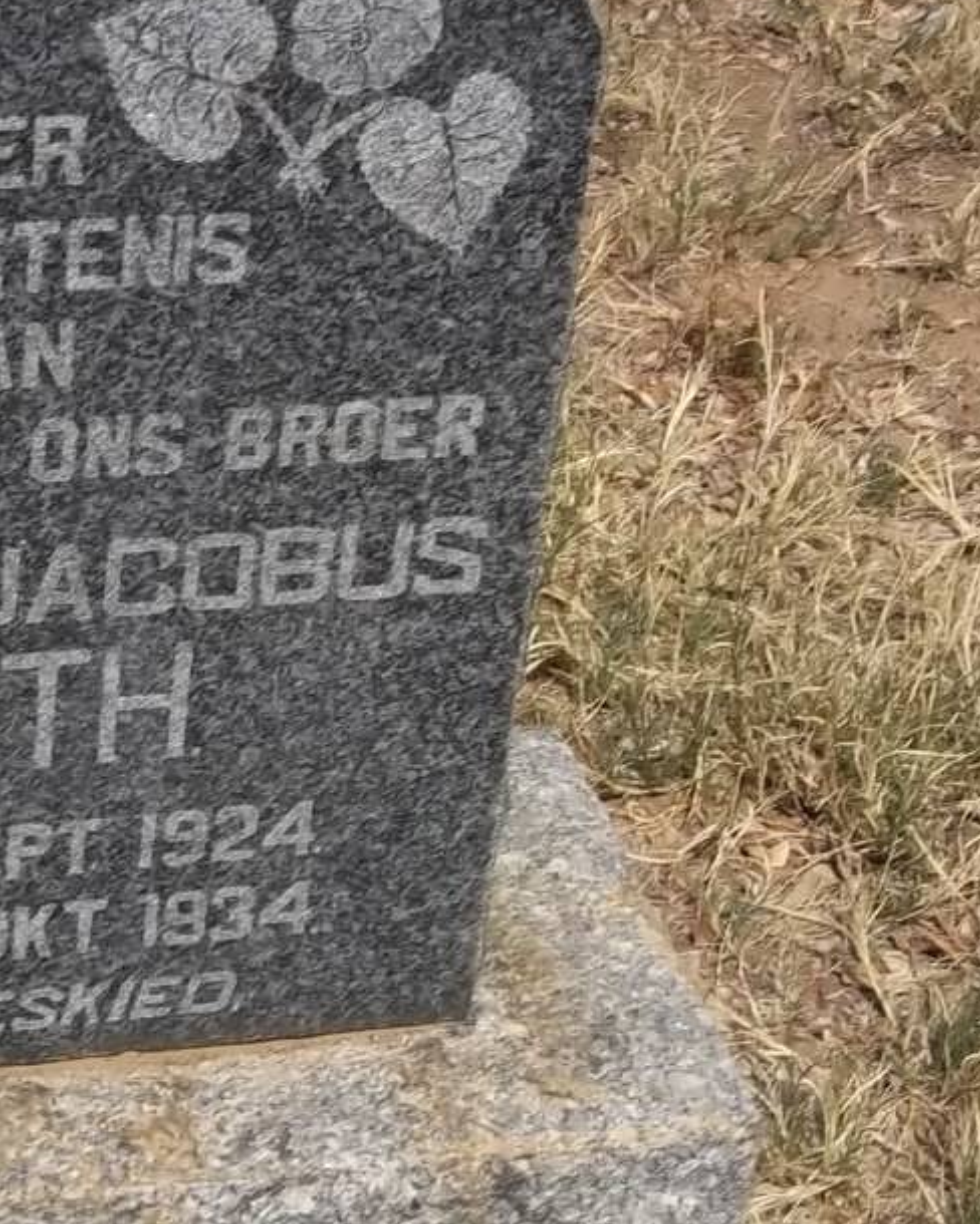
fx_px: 3481
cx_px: 108
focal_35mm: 96
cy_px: 716
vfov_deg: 19.9
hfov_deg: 15.8
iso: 80
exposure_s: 1/250
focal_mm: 8.8
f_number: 7
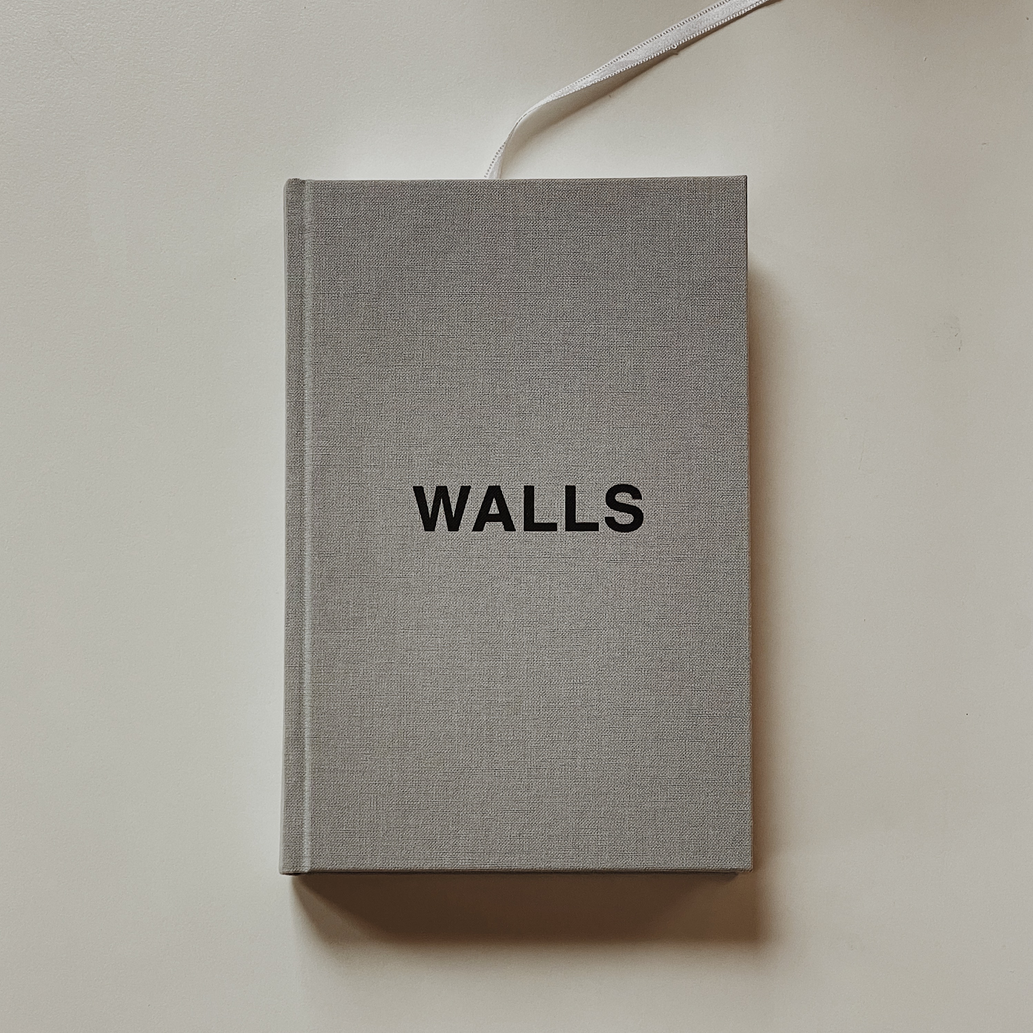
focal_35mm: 62
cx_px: 517
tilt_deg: -79.4
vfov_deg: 27.7
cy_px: 585
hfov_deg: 27.7
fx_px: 2093
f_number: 2
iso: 125
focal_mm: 6
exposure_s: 1/121
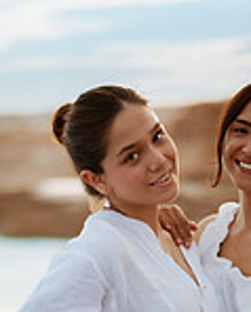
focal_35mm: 165
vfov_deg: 11.2
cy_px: 460
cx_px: 154
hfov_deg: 9.4
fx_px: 1527
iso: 80
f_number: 1.4
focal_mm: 58
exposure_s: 1/2500
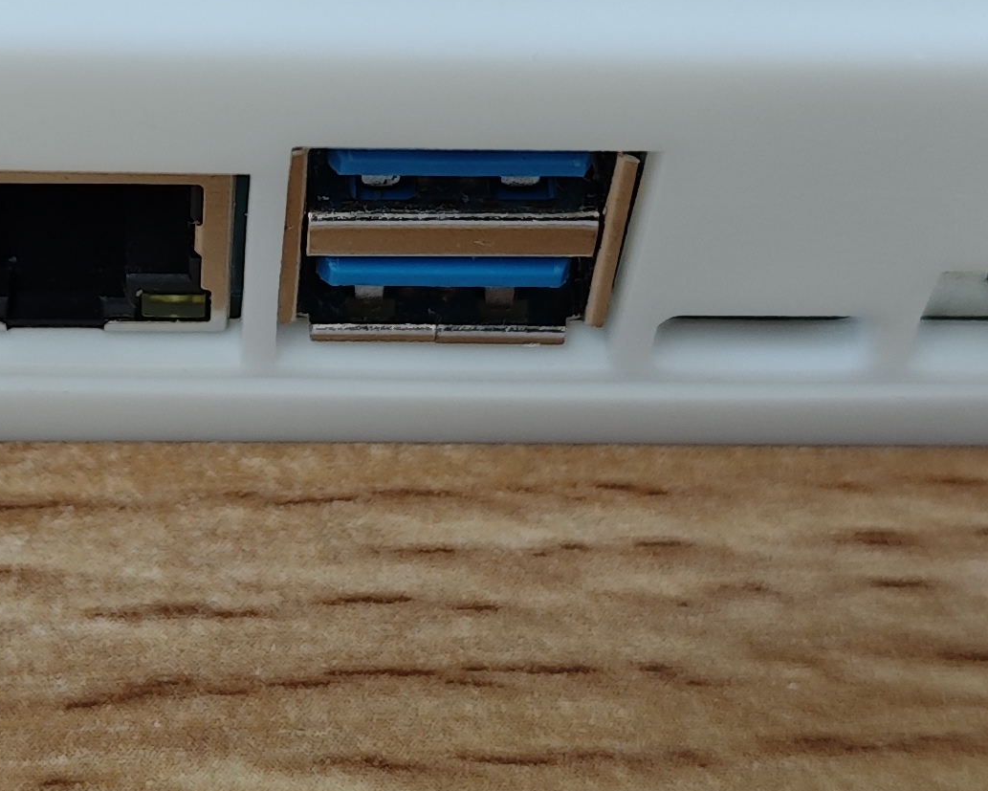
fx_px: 2603
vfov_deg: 17.1
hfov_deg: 21.2
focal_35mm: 89
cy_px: 155
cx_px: 200
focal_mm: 6.55
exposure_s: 1/100
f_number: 1.6
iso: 160
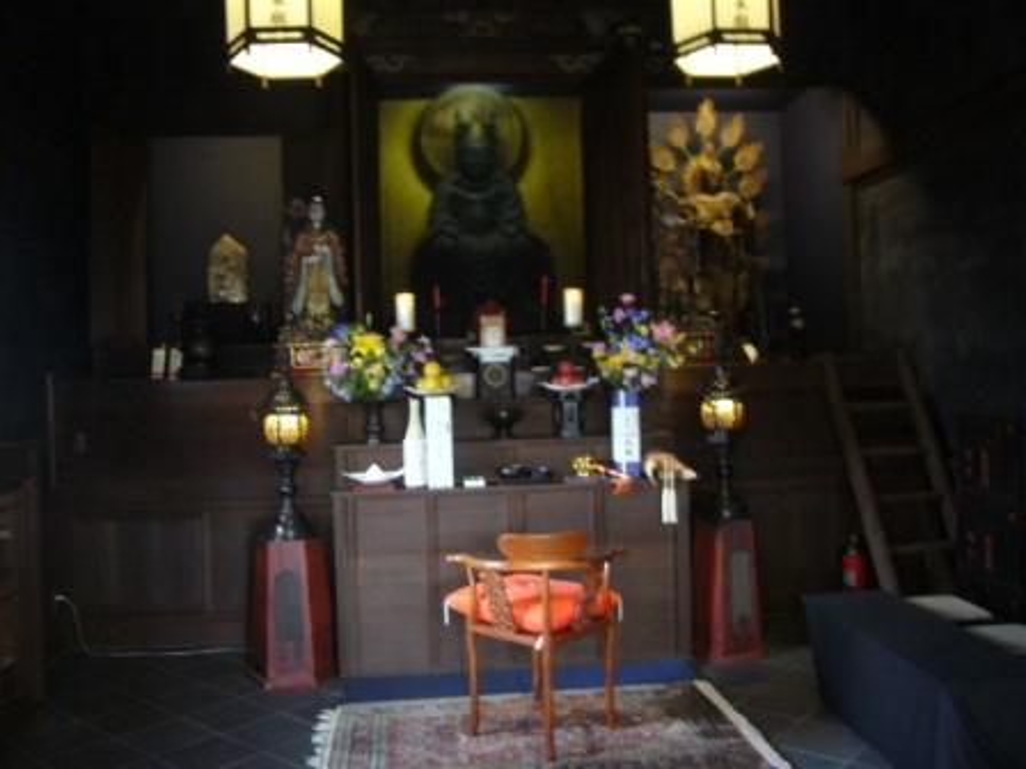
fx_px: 919
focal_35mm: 31
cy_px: 384
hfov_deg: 58.4
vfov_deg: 45.4
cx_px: 513
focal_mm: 4.6
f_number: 2.8
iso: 200
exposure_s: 1/4
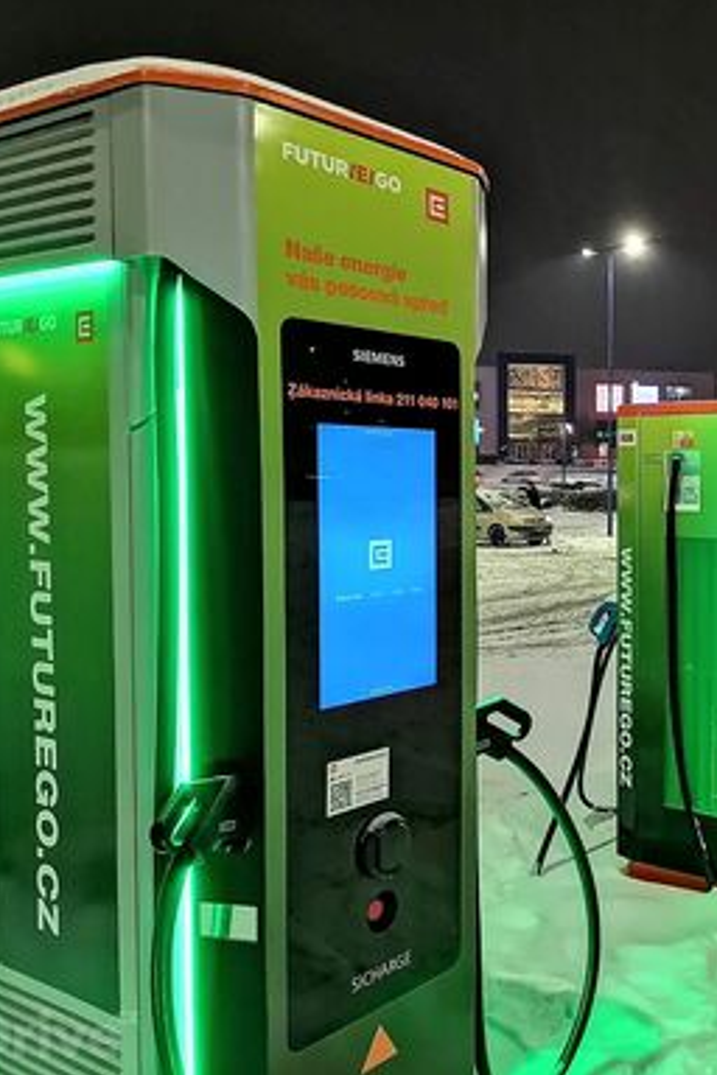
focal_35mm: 38
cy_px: 532
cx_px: 672
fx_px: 1135
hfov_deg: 32.9
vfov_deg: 50.7
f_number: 1.8
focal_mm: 5.3
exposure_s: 4
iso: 400
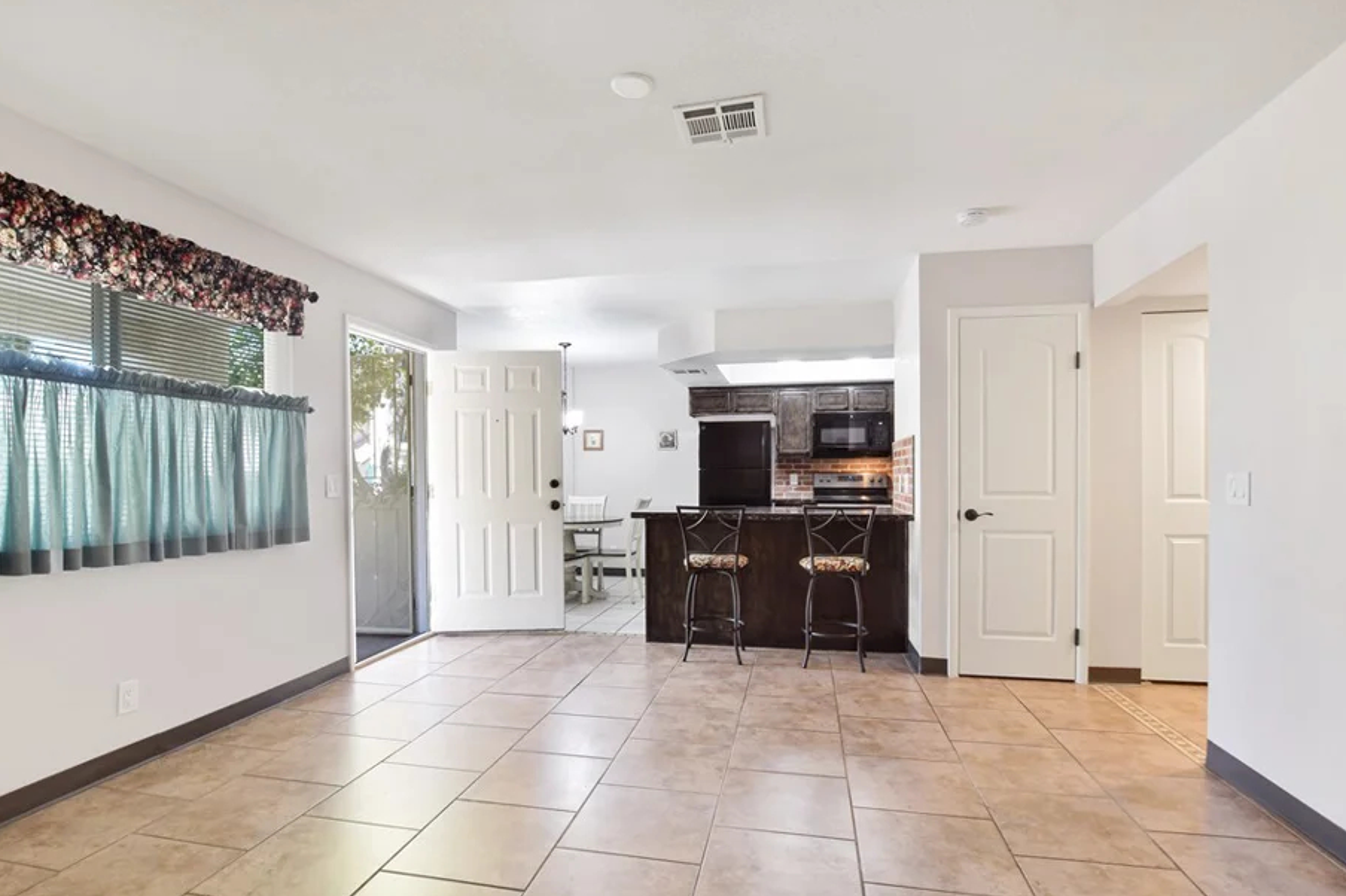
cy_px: 478
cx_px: 628
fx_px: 635
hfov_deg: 93.2
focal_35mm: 17
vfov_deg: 70.3
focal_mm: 10
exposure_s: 1/60
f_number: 8
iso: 400
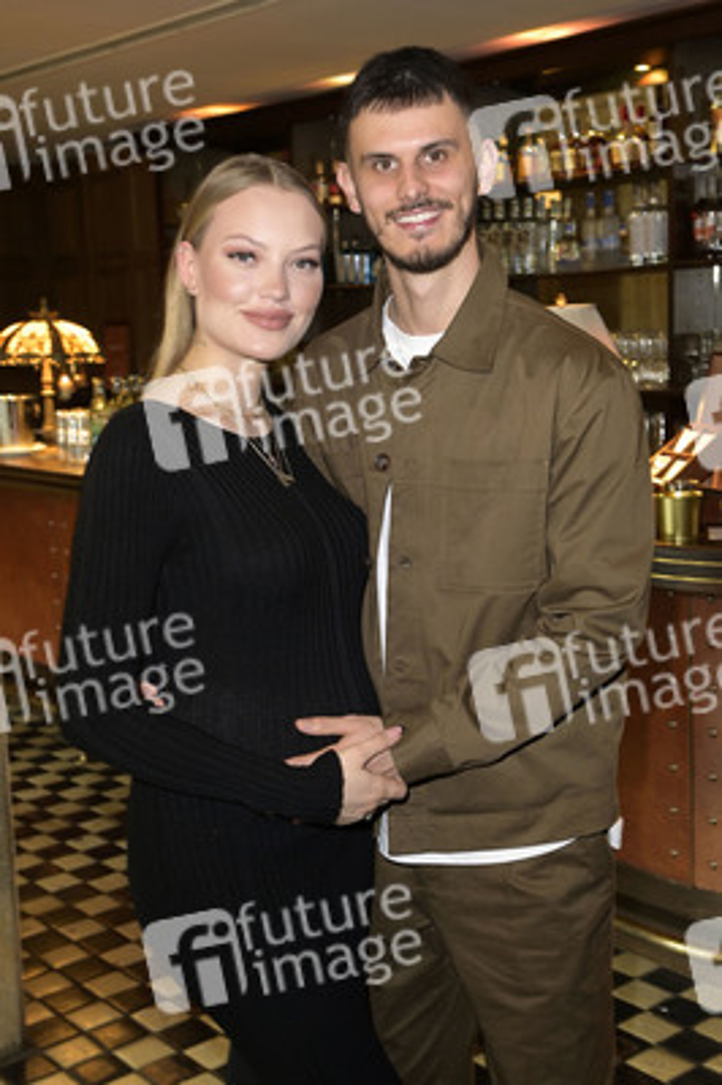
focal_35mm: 44
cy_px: 542
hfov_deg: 30.5
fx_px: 1326
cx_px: 361
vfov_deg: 44.5
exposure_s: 1/50
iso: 2500
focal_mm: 44
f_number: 5
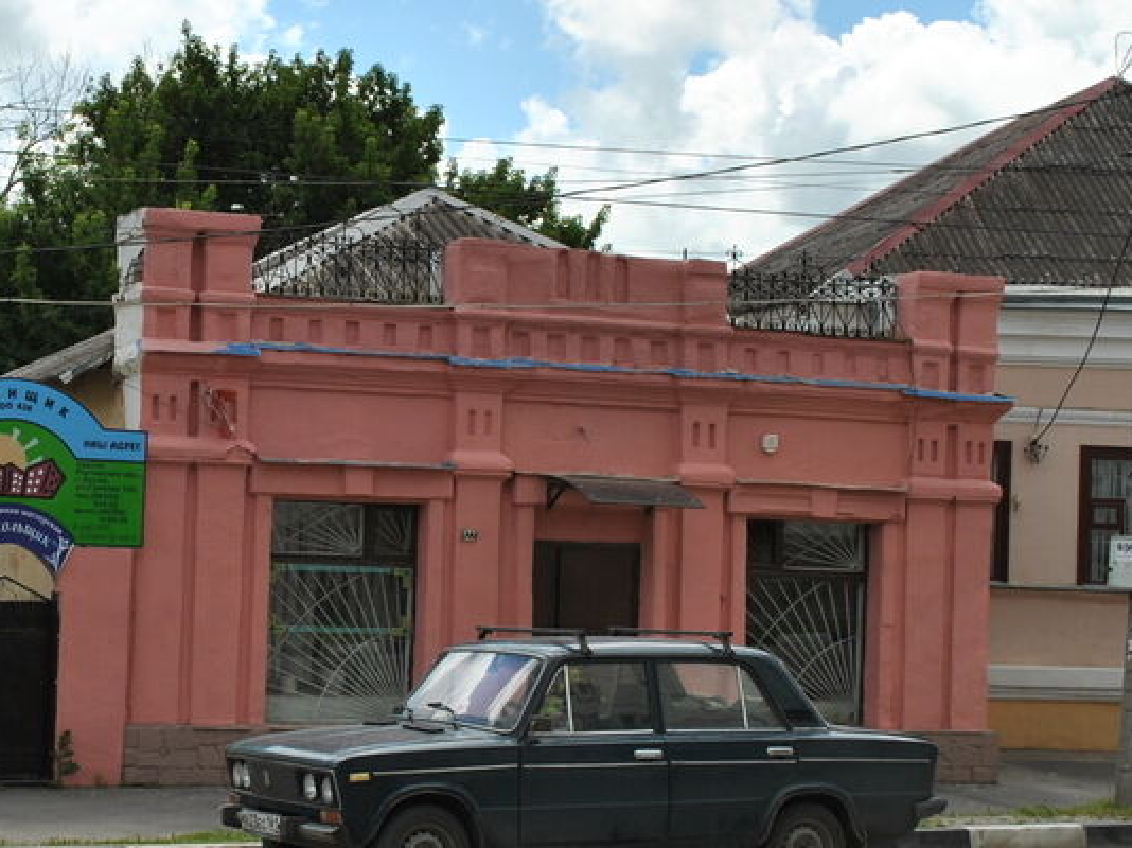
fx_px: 2484
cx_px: 218
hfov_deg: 25.2
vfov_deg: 19.4
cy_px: 428
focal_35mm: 76
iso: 100
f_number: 10
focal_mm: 26
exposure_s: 1/200
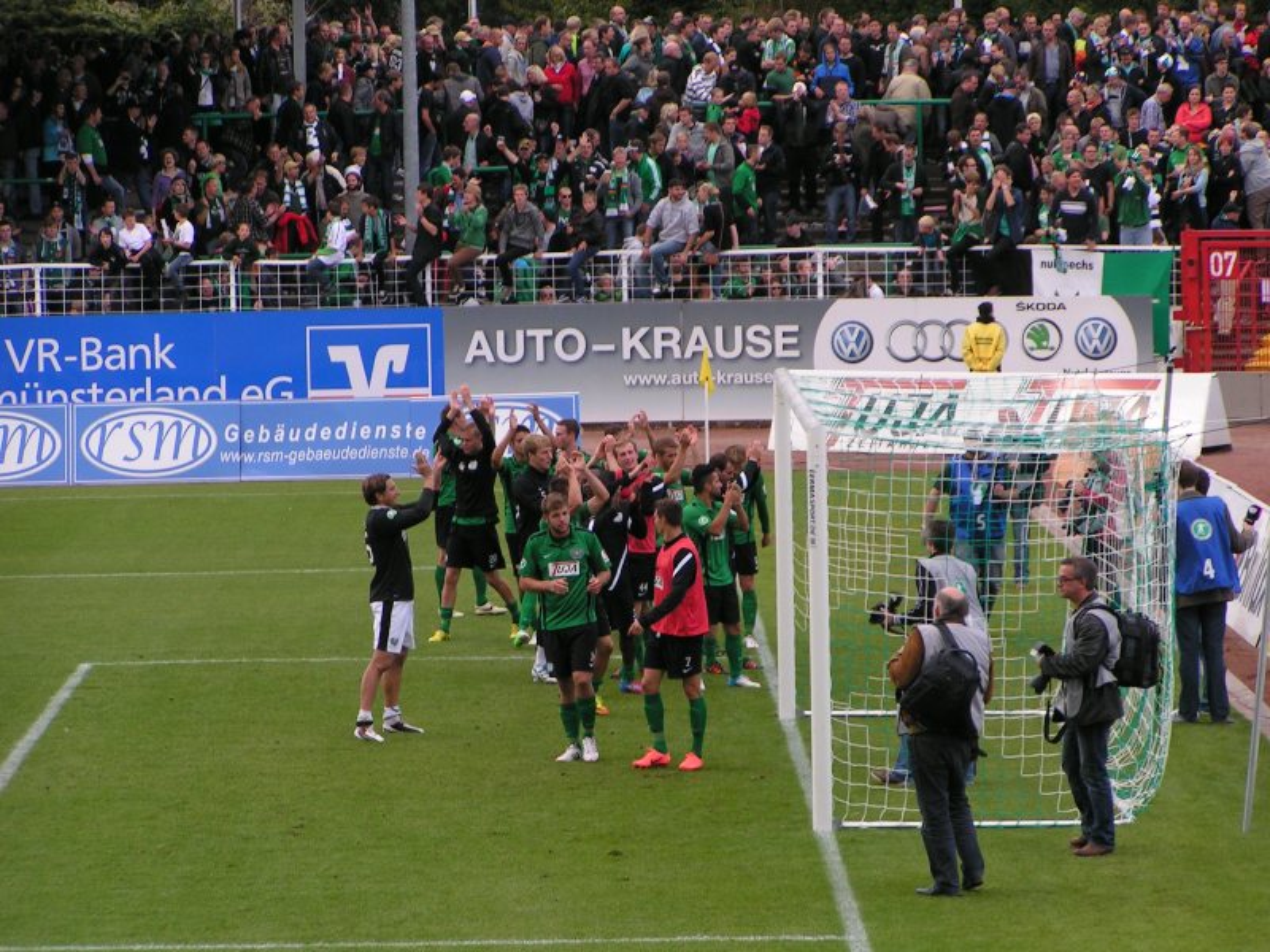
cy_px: 476
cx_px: 635
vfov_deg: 7.9
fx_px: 6897
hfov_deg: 10.5
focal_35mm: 188
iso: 50
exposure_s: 1/200
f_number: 4
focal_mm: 28.8
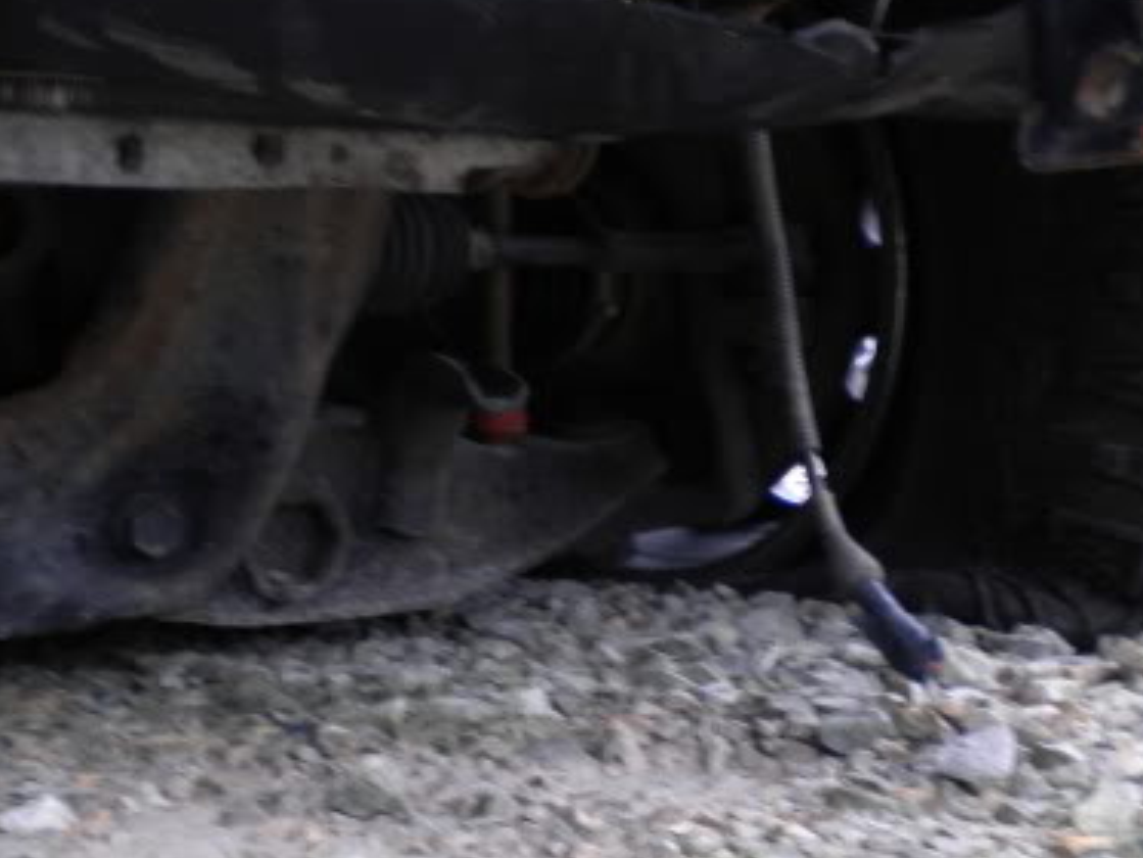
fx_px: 1982
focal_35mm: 60
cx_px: 552
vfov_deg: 24.4
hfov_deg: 32.2
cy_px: 420
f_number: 3.1
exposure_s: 1/23
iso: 80
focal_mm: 6.3
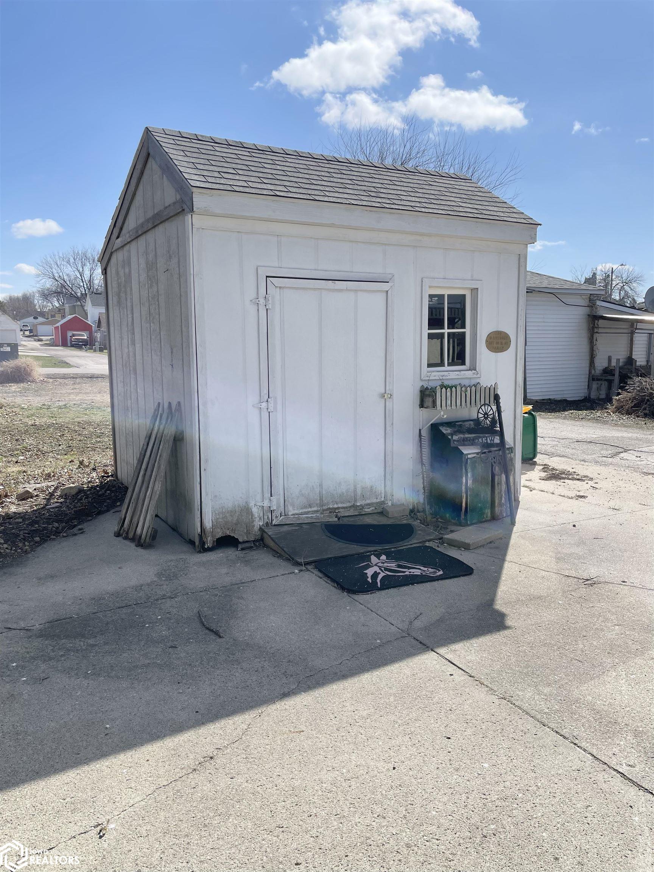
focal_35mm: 26
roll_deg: -0.7
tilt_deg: -8.2
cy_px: 436
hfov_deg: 53.1
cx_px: 327
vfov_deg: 67.3
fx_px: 655
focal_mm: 4.2
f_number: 1.6
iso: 32
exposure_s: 1/4292
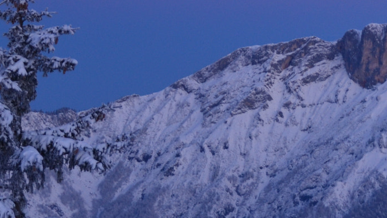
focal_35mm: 288
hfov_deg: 7.4
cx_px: 441
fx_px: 2956
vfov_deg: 4.2
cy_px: 40
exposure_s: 1/80
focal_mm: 62
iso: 400
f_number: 4.8
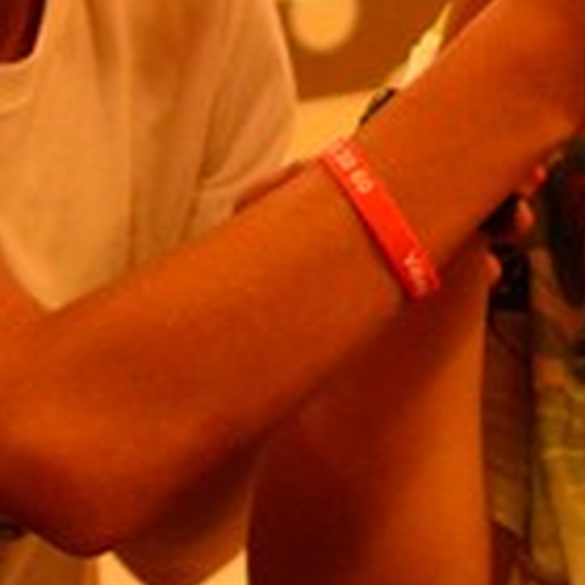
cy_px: -190
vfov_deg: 5.4
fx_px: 6216
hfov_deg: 5.4
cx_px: 735
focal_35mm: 325
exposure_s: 1/160
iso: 1600
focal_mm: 35
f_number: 1.8
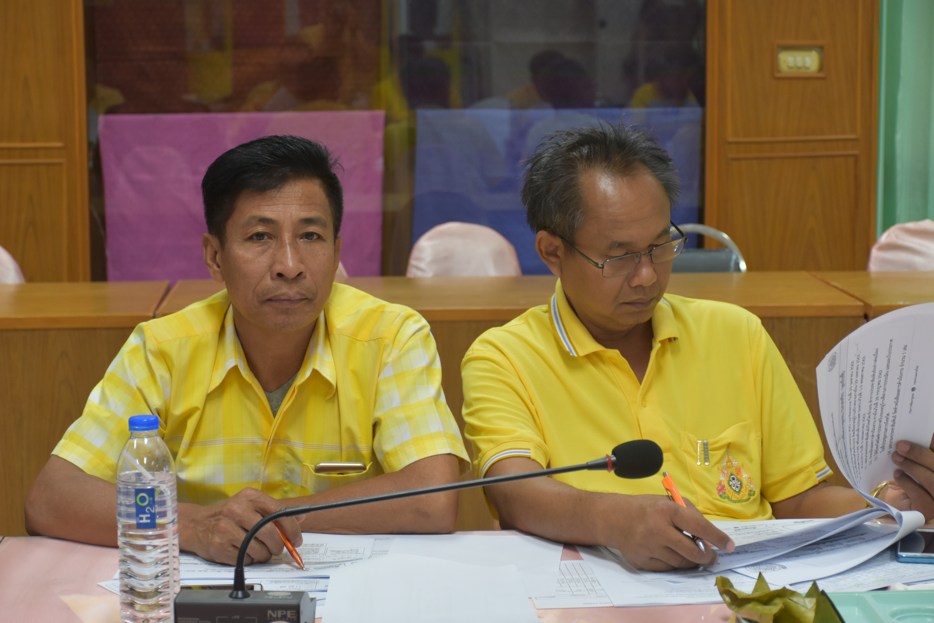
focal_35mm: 78
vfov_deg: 17.5
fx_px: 2024
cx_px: 467
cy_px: 312
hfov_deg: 26.0
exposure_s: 1/60
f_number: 4.8
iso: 900
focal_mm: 52
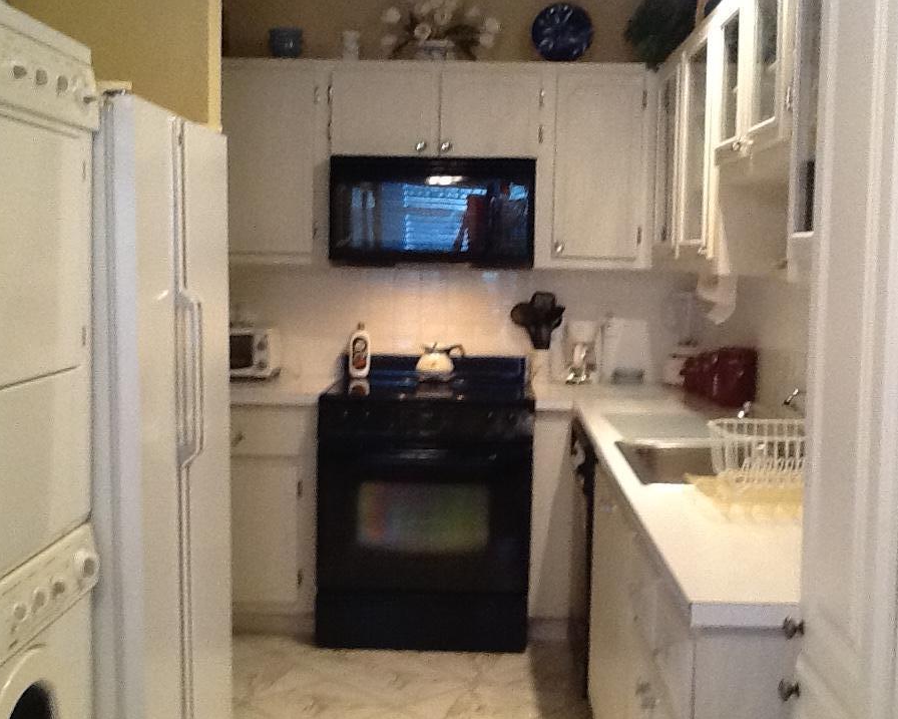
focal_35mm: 46
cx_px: 456
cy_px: 360
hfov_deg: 40.3
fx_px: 1223
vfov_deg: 32.8
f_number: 2.4
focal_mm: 2.03
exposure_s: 1/33
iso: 160
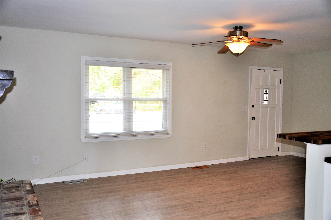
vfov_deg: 36.8
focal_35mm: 36
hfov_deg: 53.2
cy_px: 110
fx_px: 331
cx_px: 166
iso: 400
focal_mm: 24
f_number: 3.8
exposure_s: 1/160
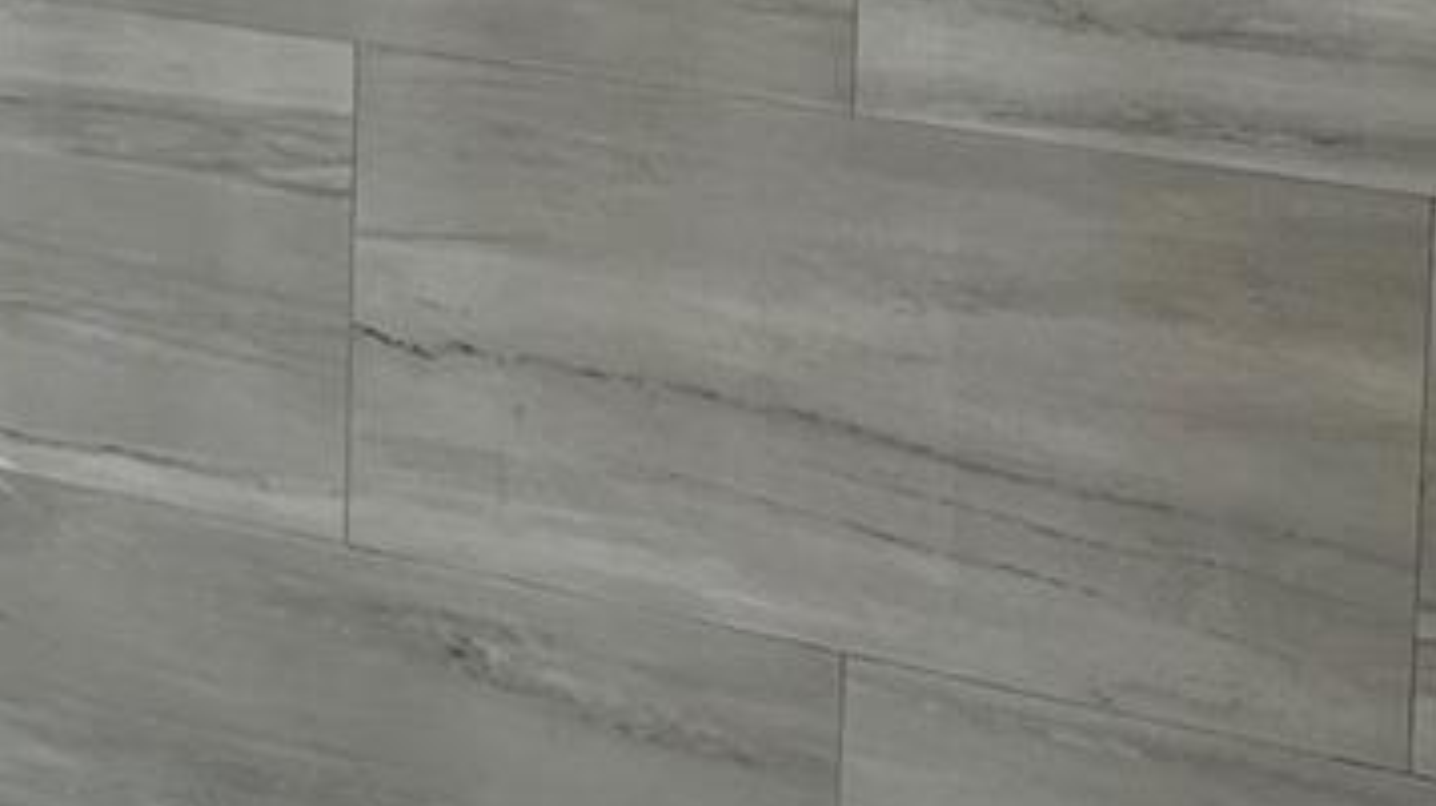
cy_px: -489
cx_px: 293
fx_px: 3616
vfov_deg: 12.0
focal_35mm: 95
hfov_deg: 22.2
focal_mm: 5.7
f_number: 1.5
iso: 80
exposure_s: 1/120
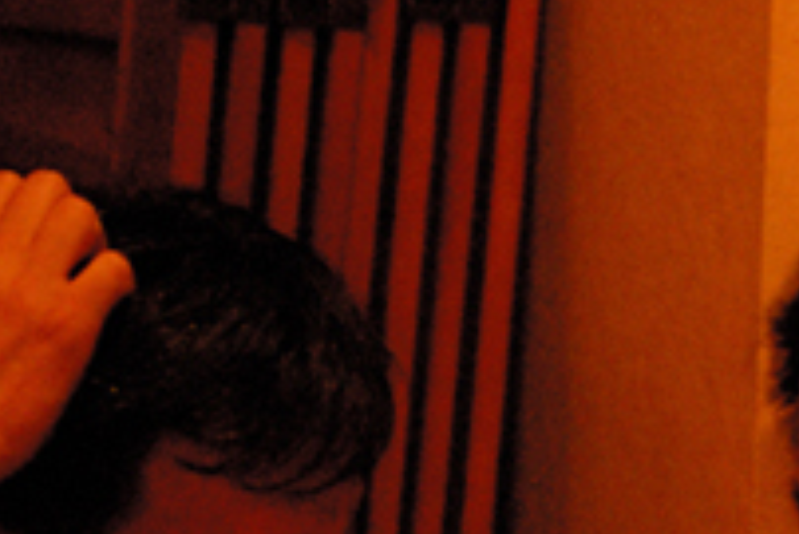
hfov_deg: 14.7
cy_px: 611
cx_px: 1044
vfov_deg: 10.2
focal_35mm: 133
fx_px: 2954
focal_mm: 28
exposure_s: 1/45
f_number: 1.4
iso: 1600
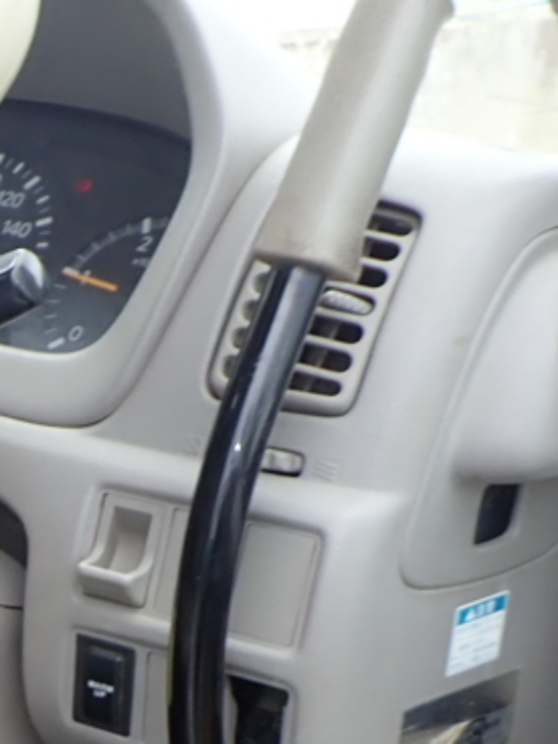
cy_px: 507
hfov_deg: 13.6
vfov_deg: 22.4
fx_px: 1870
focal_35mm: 87
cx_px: -667
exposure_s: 1/125
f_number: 2.8
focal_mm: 4.5
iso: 100
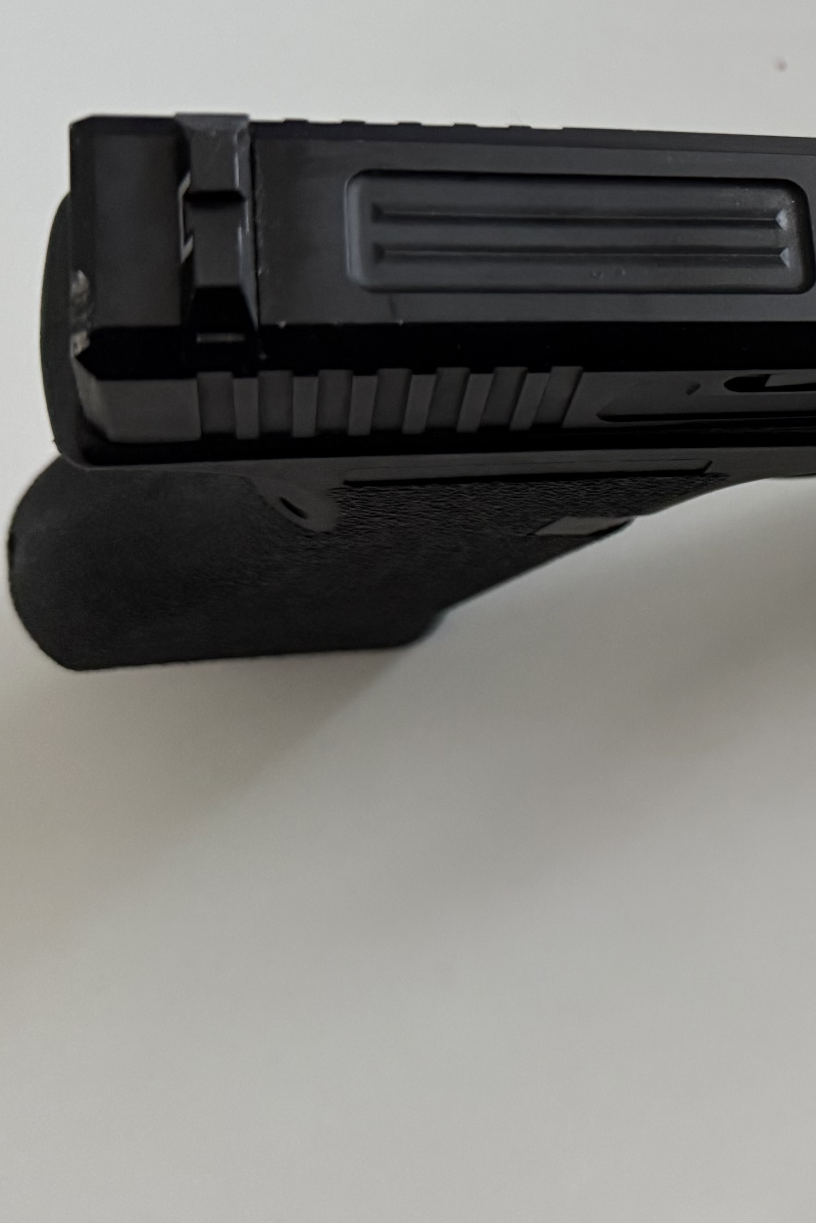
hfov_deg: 21.4
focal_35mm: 54
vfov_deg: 36.6
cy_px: 434
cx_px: 1190
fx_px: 1836
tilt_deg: -75.9
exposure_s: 1/60
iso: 500
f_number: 1.78
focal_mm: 6.76
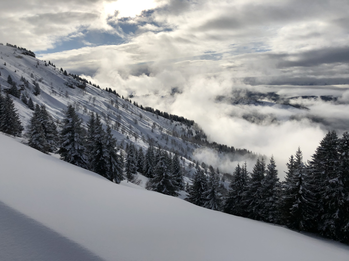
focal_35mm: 28
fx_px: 282
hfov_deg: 63.4
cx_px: 174
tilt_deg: -9.0
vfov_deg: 49.7
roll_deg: +2.6
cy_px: 130
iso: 25
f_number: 1.8
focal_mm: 4
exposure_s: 1/12195
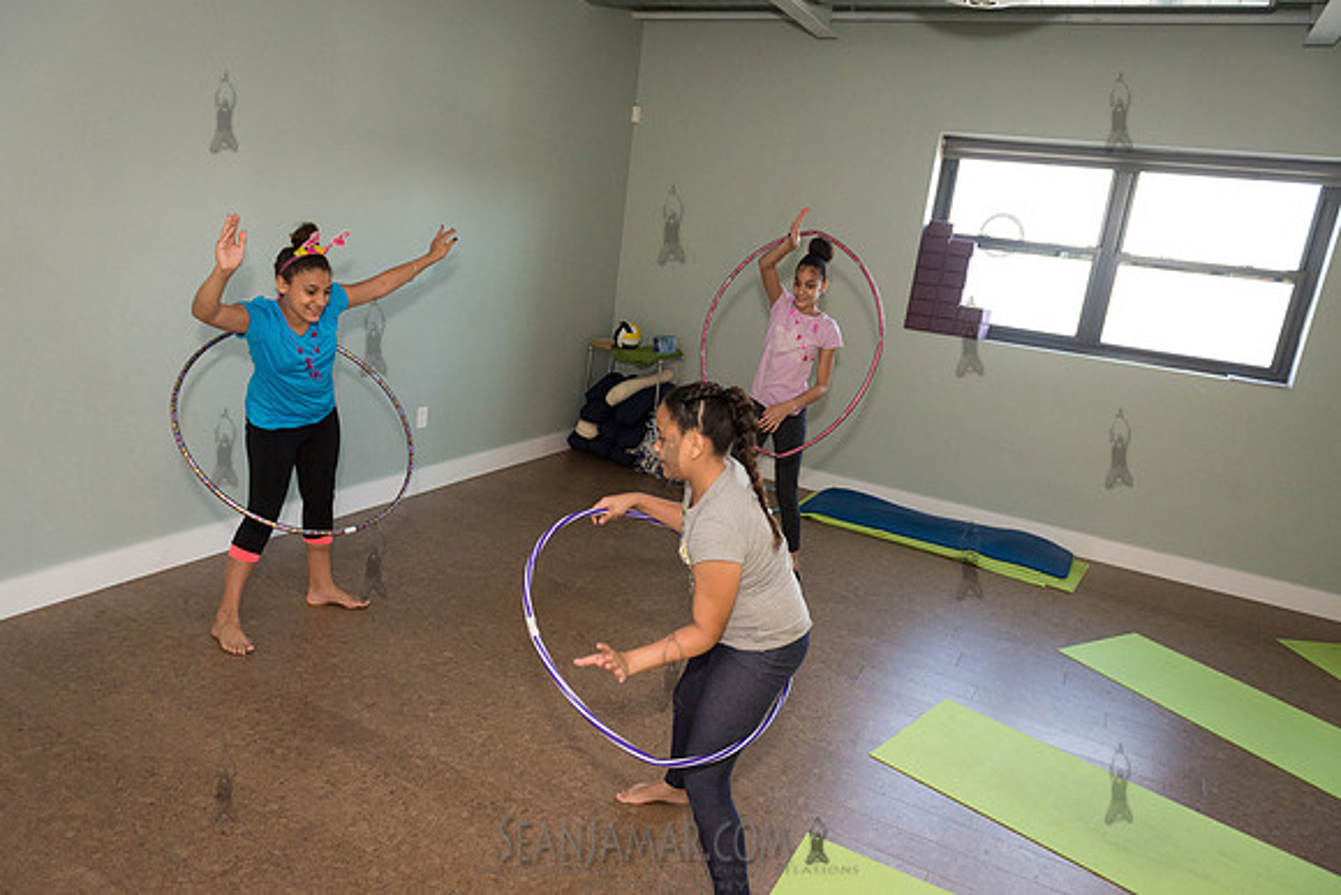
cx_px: 670
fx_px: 894
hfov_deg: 73.7
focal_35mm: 24
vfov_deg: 53.2
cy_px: 448
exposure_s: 1/640
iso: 1600
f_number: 4
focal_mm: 24
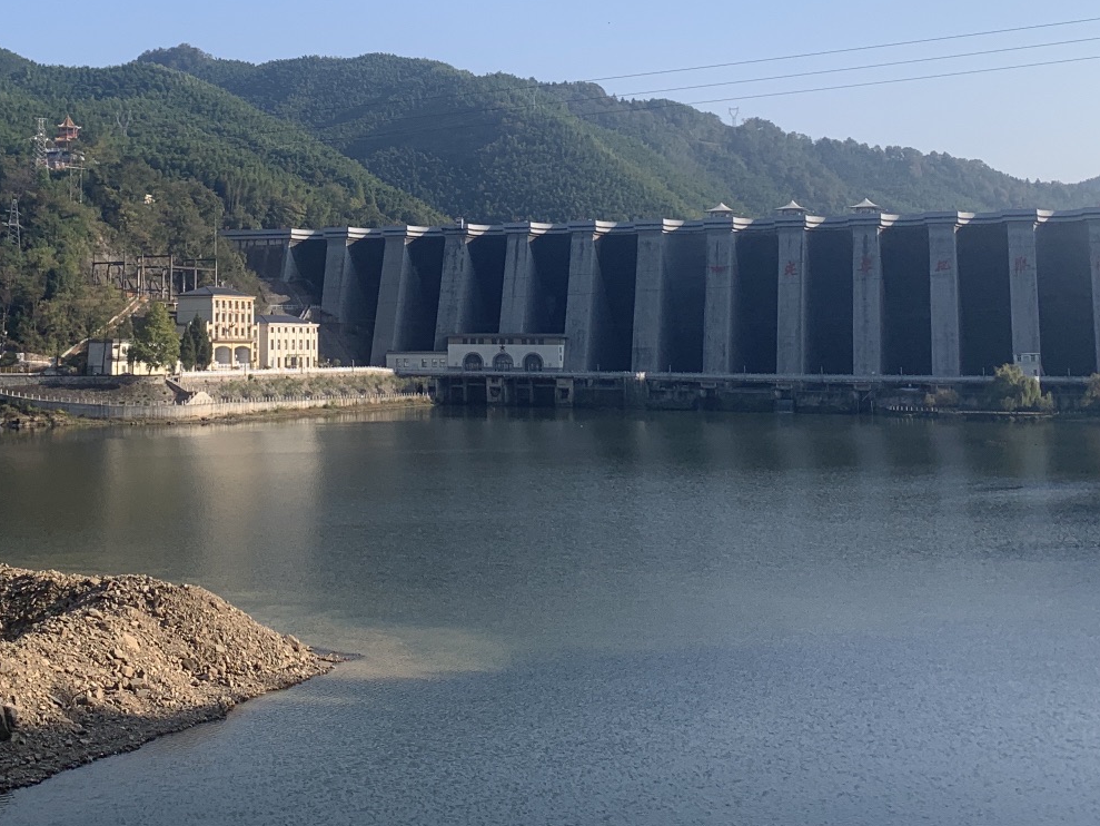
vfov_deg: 26.7
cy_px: 106
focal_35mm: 53
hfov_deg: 35.6
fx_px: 1684
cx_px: 315
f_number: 1.8
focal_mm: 4.25
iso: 25
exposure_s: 1/1992
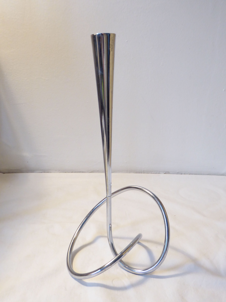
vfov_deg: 51.4
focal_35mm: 36
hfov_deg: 39.7
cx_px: 113
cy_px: 151
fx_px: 313
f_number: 3.7
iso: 400
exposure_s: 1/15
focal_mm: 6.3
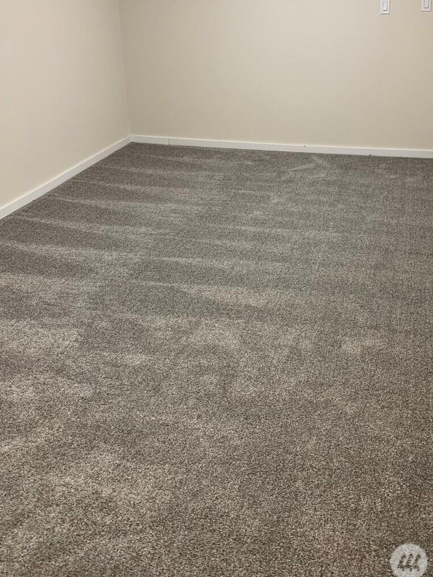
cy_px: 178
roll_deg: +1.3
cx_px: 257
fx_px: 617
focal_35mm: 37
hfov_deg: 38.5
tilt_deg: -16.6
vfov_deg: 49.0
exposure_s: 1/60
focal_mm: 4.25
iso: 160
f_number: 1.8
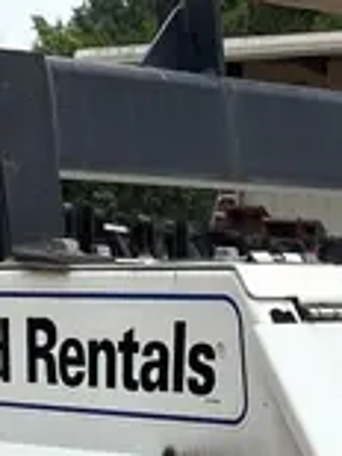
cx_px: 540
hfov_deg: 11.5
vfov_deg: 12.7
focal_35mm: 123
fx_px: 1623
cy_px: 1075
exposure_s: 1/1155
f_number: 1.6
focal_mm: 5.96
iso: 50
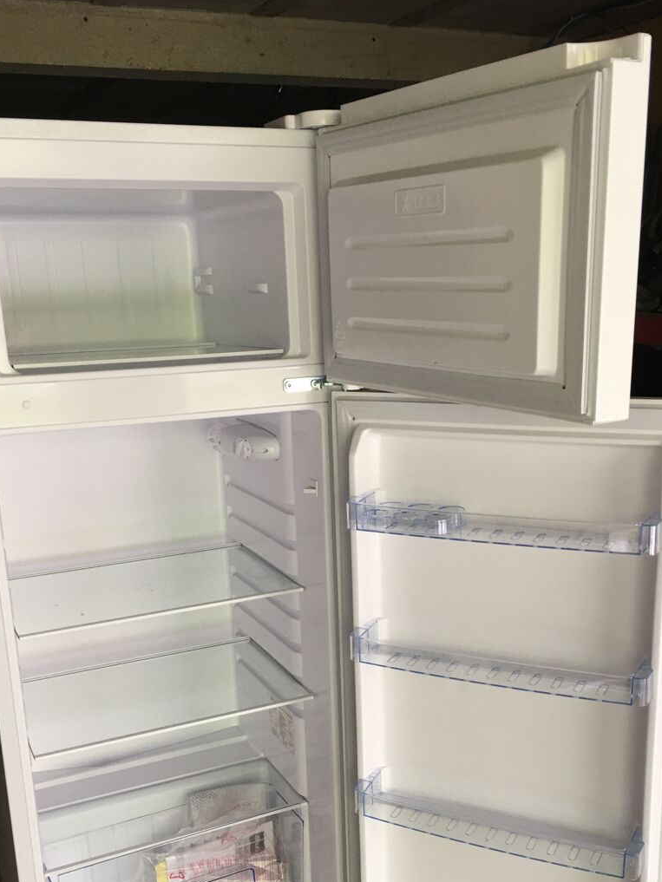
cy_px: 569
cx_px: 356
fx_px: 969
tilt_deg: -16.6
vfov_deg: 48.3
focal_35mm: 38
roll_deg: +1.7
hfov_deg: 37.7
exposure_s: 1/17
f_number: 2.2
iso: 40
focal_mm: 4.15
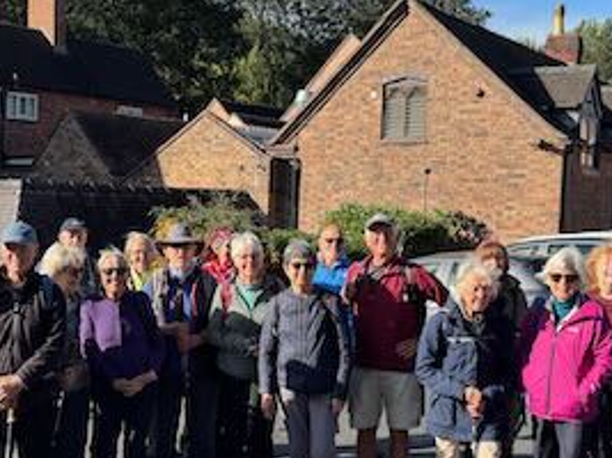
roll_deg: -0.6
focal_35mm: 54
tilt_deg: +0.0
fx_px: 954
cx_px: 206
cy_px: 250
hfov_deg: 35.2
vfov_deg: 27.0
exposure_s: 1/2041
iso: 80
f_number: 1.78
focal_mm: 6.76
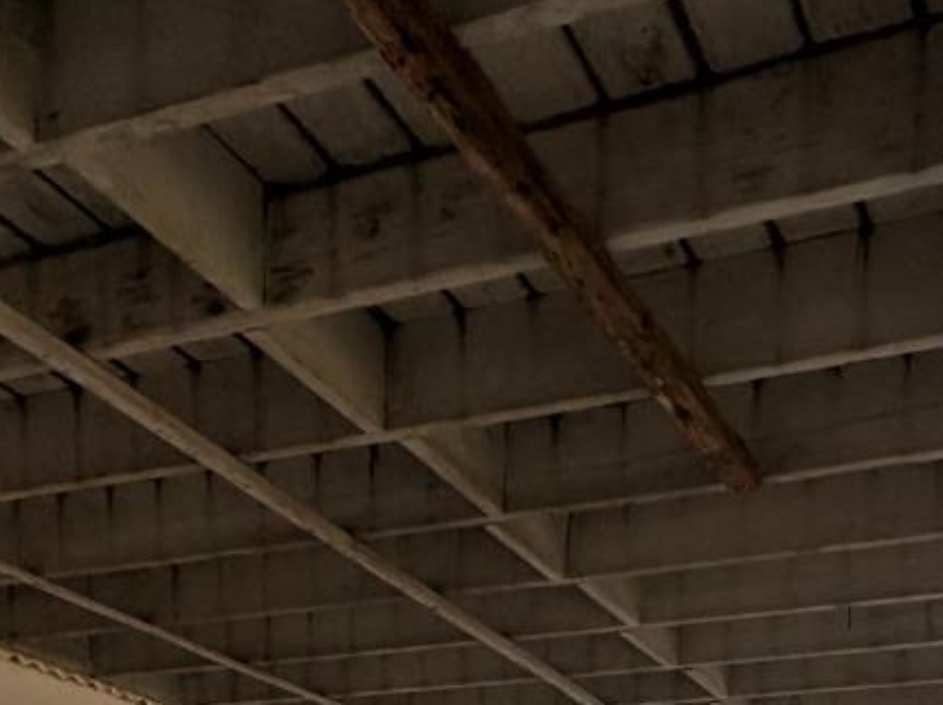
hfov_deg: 38.4
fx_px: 1334
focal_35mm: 49
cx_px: 653
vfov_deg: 22.0
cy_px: 1174
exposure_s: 1/144
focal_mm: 2.22
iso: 64
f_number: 2.2
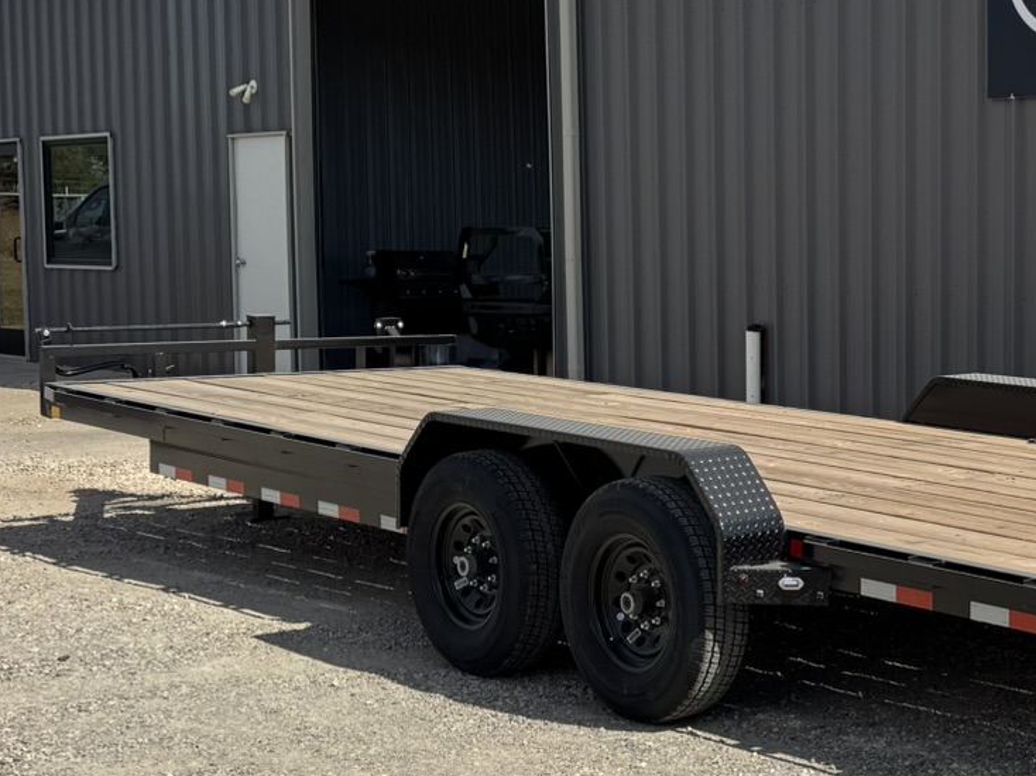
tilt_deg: -5.0
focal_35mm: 67
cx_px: 1207
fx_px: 2005
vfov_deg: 21.9
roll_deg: +0.0
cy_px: 375
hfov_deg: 26.2
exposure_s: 1/5814
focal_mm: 6.76
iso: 80
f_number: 1.78
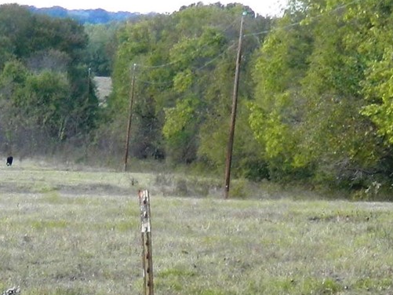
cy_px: 381
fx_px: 2180
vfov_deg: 7.7
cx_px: -195
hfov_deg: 10.0
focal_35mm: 192
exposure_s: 1/100
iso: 110
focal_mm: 8.4
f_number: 3.6
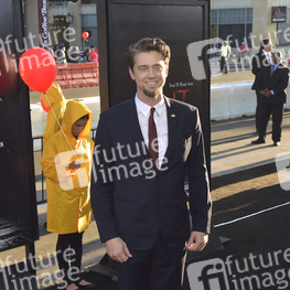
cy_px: 219
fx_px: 540
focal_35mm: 57
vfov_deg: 29.5
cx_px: 144
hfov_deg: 30.0
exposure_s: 1/320
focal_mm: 44
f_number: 6.3
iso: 500
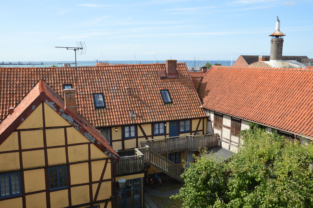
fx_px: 274
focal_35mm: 32
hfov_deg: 59.5
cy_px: 104
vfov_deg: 41.6
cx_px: 156
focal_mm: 21
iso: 100
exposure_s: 1/200
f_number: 7.1
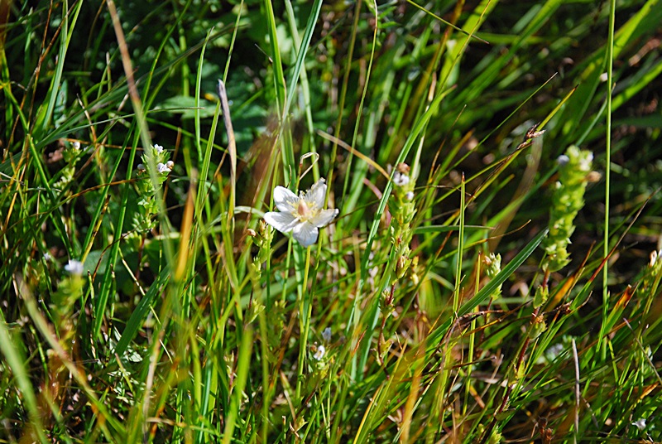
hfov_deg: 17.0
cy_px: 222
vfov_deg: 11.5
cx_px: 331
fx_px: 2210
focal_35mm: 120
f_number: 5.6
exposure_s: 1/1000
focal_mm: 80
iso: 400
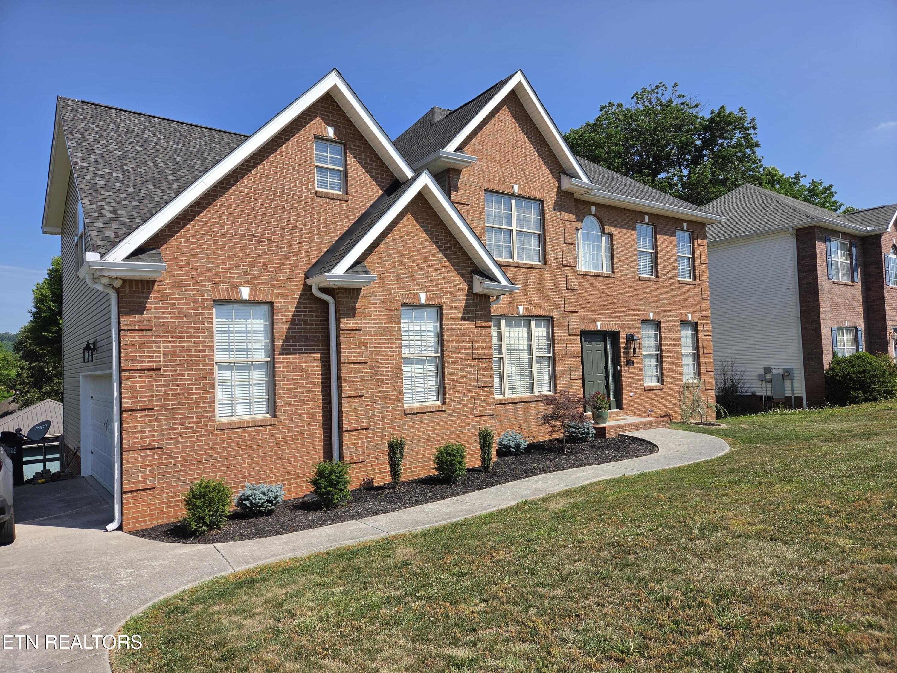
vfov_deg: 58.9
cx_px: 448
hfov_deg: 73.9
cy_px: 336
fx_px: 596
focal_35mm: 23
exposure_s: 1/4314
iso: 80
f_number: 1.8
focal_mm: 5.4
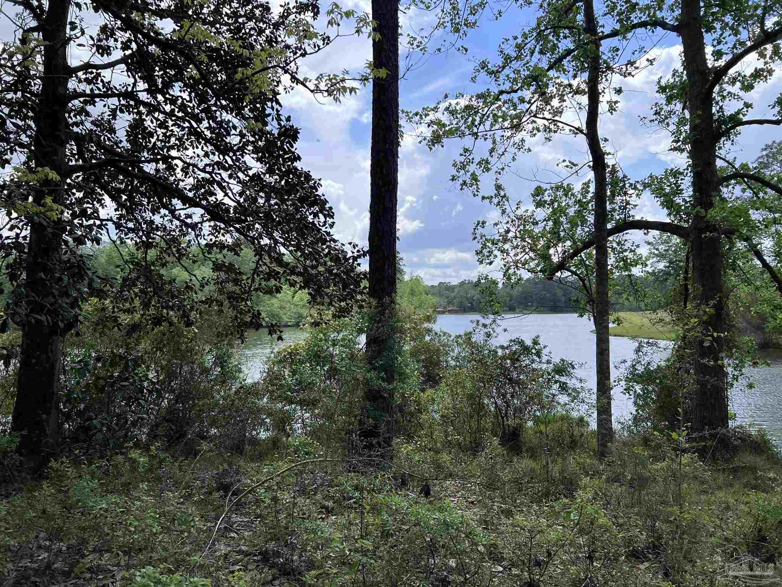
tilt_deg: +1.4
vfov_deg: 53.1
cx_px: 391
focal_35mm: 26
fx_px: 587
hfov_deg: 67.3
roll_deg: +0.6
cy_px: 294
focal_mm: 5.7
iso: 50
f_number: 1.5
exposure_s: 1/3571
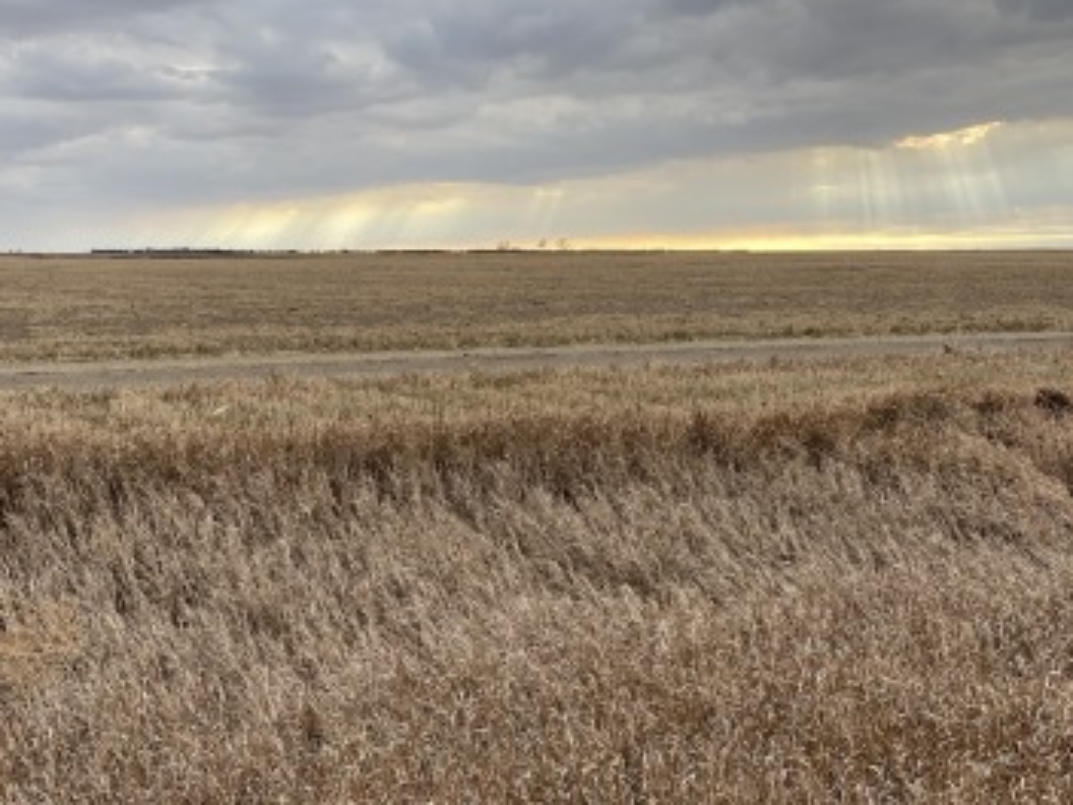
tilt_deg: -5.5
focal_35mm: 54
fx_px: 1674
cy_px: 402
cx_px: 524
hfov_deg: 35.5
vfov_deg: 27.0
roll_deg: -0.9
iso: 20
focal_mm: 6
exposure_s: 1/122
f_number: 2
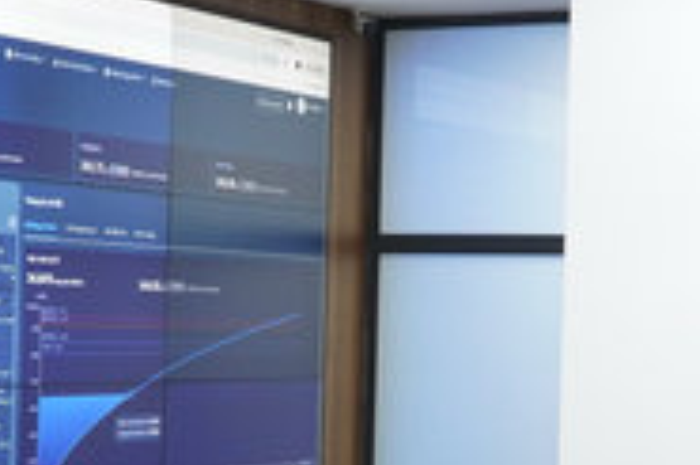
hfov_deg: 19.5
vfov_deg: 13.0
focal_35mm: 105
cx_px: 303
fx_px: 2040
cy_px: 329
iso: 800
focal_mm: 24
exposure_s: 1/25
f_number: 5
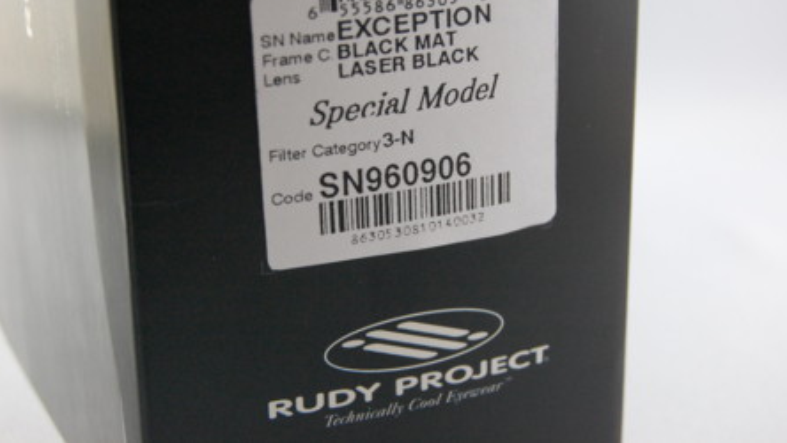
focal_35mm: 72
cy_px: 180
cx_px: 397
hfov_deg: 29.5
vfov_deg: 16.9
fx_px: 1493
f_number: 8
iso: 1600
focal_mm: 45
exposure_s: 1/100
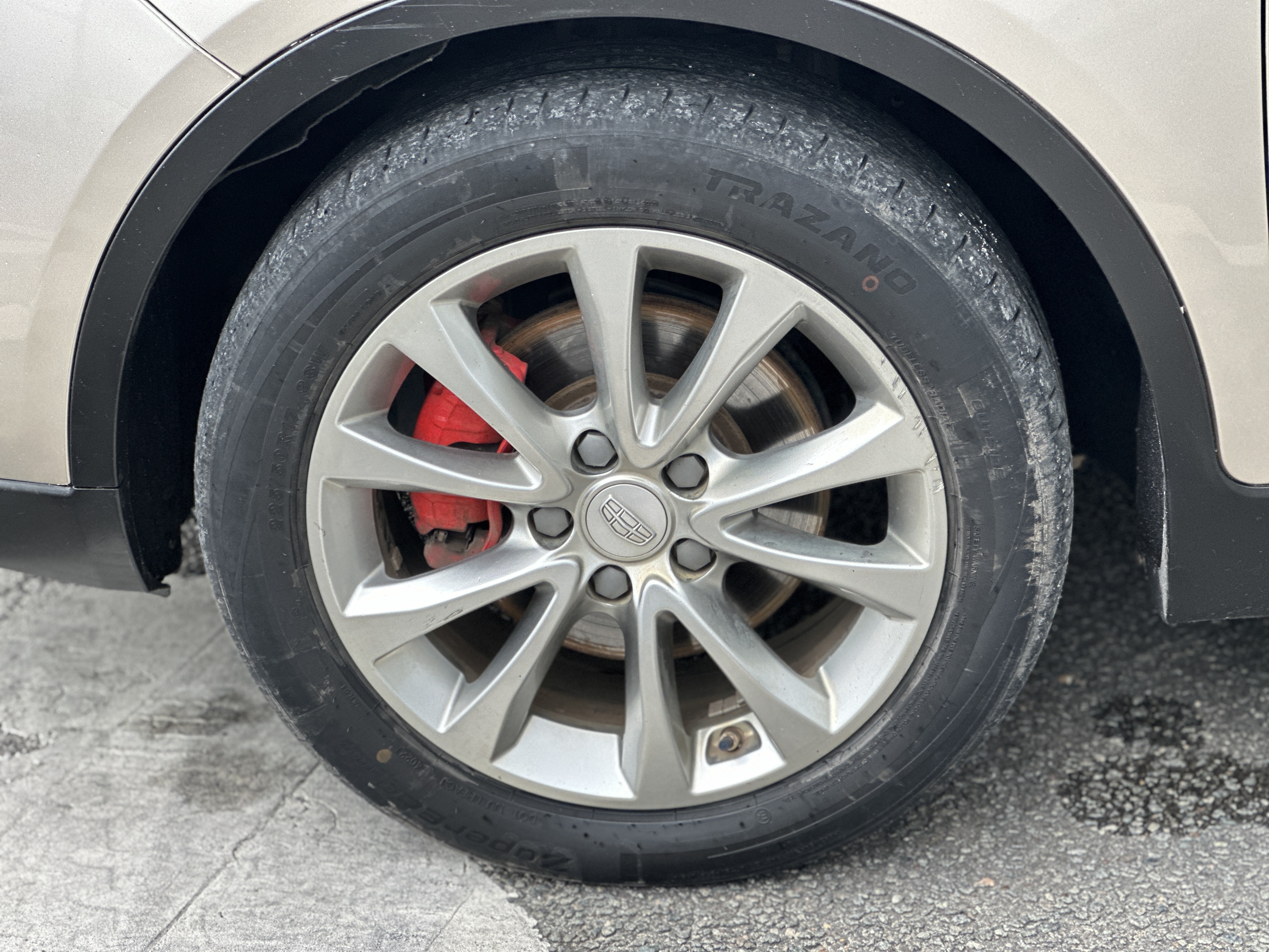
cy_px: 476
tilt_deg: -25.4
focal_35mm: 77
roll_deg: +1.5
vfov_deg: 19.1
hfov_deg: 25.3
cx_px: 634
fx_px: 2823
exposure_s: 1/121
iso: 125
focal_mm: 9
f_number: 2.8
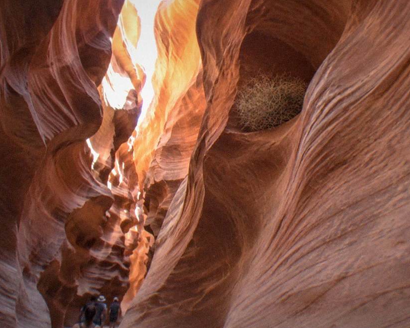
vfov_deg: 37.3
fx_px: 485
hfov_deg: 45.8
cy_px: 166
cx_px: 193
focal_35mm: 40
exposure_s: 1/320
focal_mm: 35
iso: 640
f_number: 8
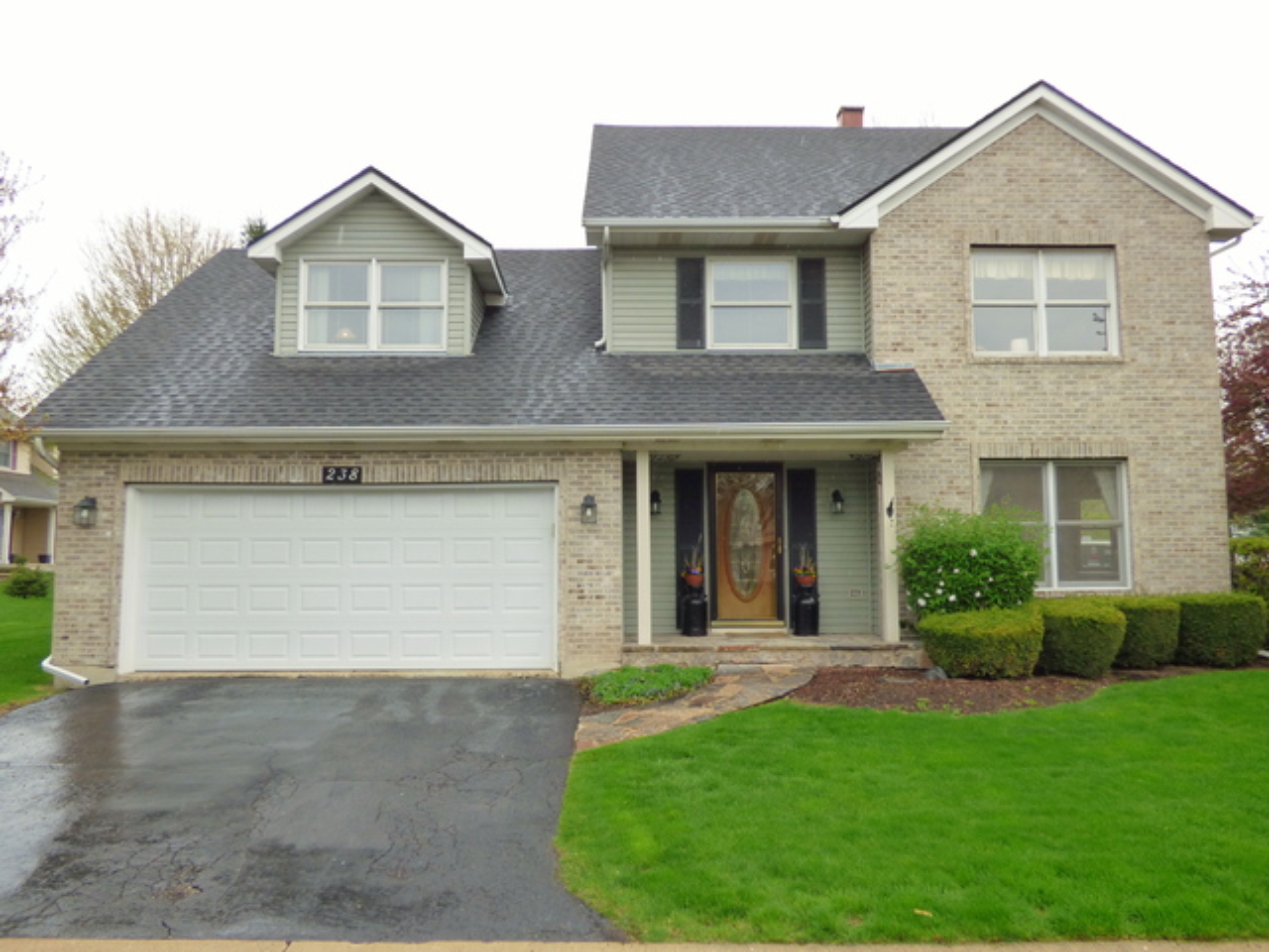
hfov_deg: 63.4
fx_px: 1026
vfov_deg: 49.7
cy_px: 476
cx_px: 634
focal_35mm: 28
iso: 160
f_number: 3.2
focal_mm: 4.83
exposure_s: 1/640
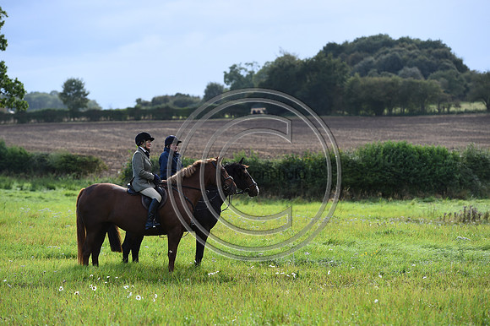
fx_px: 2108
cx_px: 245
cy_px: 163
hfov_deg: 13.3
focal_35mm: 155
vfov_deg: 8.8
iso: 450
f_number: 5
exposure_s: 1/800
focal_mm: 155
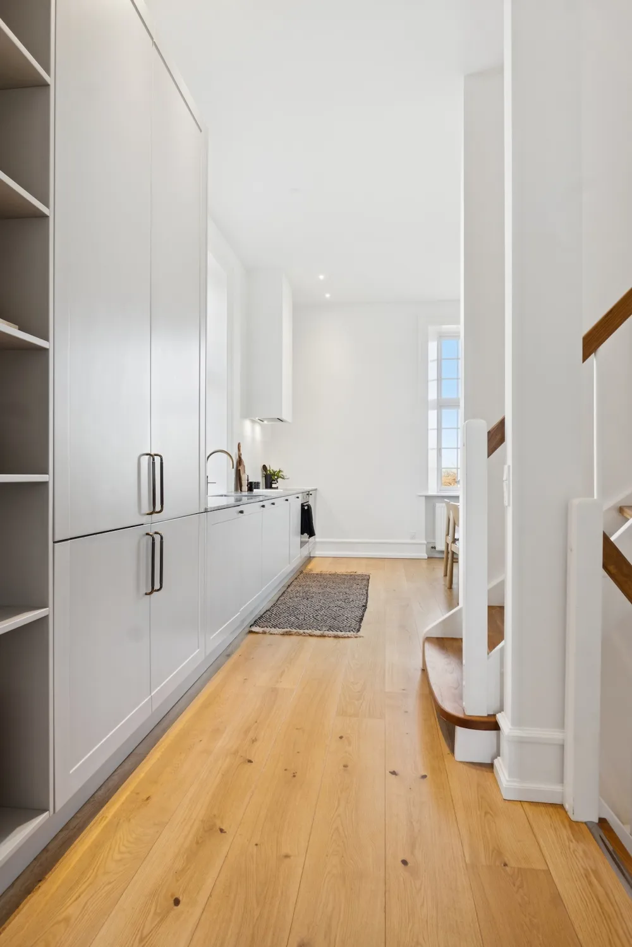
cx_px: 316
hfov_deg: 59.5
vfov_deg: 81.2
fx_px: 553
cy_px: 474
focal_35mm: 21
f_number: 8
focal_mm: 14
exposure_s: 1/10
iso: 200
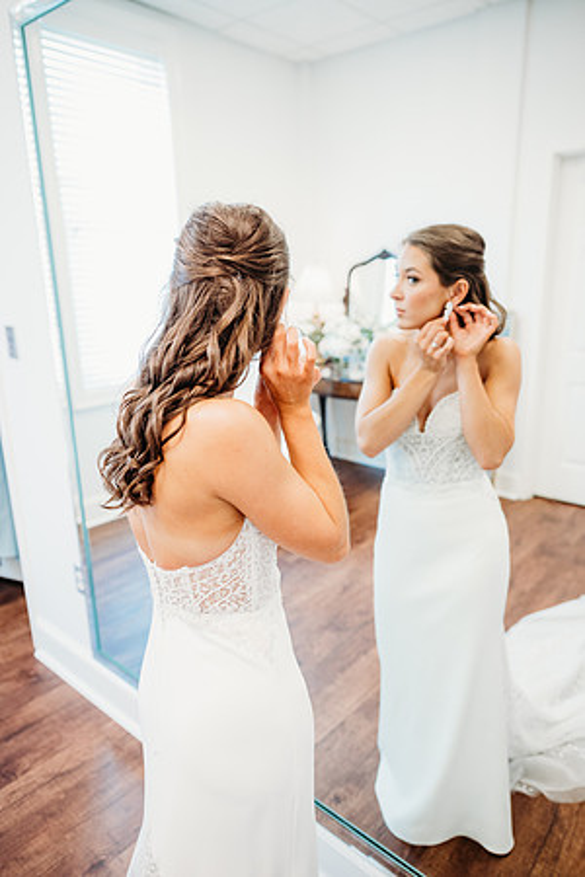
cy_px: 438
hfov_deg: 53.1
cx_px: 292
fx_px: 585
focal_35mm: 24
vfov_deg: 73.7
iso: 640
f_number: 2.5
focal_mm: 24
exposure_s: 1/160
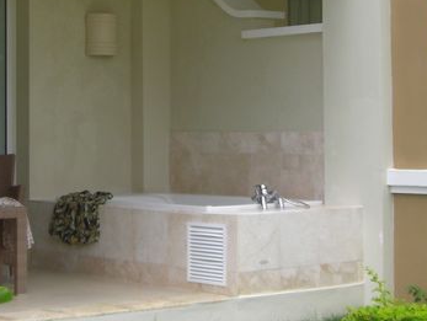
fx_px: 1383
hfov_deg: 17.5
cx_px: 182
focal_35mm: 112
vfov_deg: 13.2
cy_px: 47
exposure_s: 1/320
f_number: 2.7
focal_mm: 6.2
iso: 64
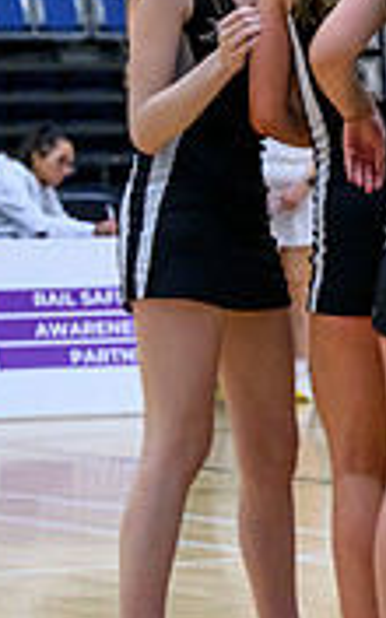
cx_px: 940
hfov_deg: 4.4
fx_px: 4965
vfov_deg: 7.1
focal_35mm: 295
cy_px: 209
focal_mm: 88
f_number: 3.2
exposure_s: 1/1250
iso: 6400
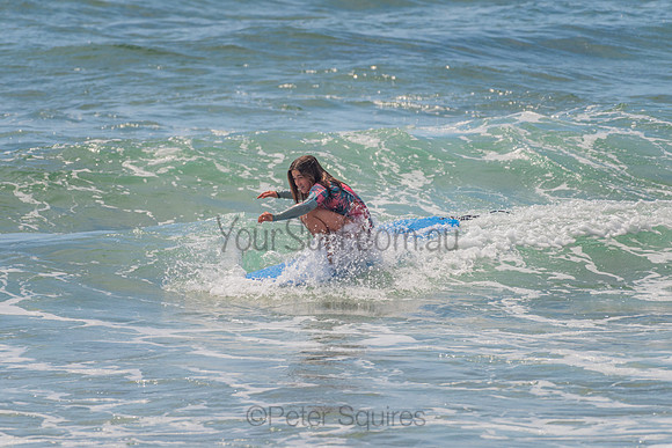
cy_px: 216
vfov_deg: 2.2
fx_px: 11451
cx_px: 312
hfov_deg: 3.4
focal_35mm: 613
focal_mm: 500
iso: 160
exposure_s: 1/500
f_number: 5.6
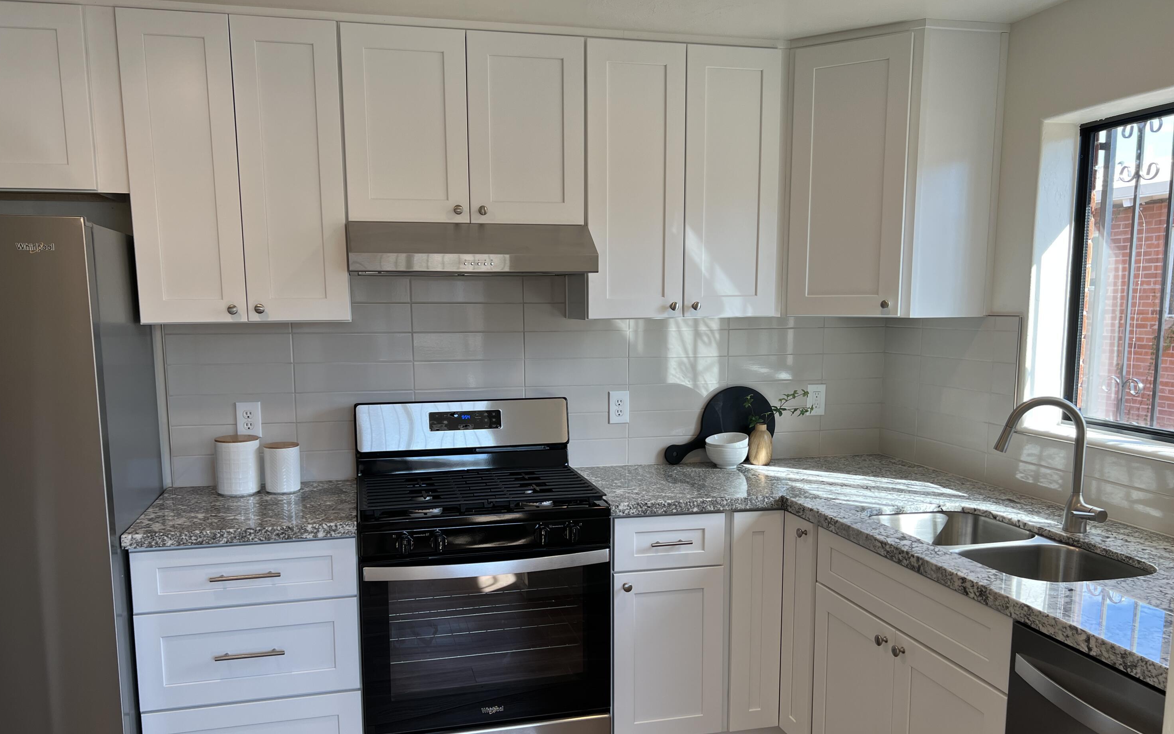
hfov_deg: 66.5
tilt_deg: -8.2
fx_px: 896
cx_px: 578
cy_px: 418
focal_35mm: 28
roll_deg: +0.8
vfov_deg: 44.4
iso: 32
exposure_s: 1/142
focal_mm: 5.7
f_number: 1.5
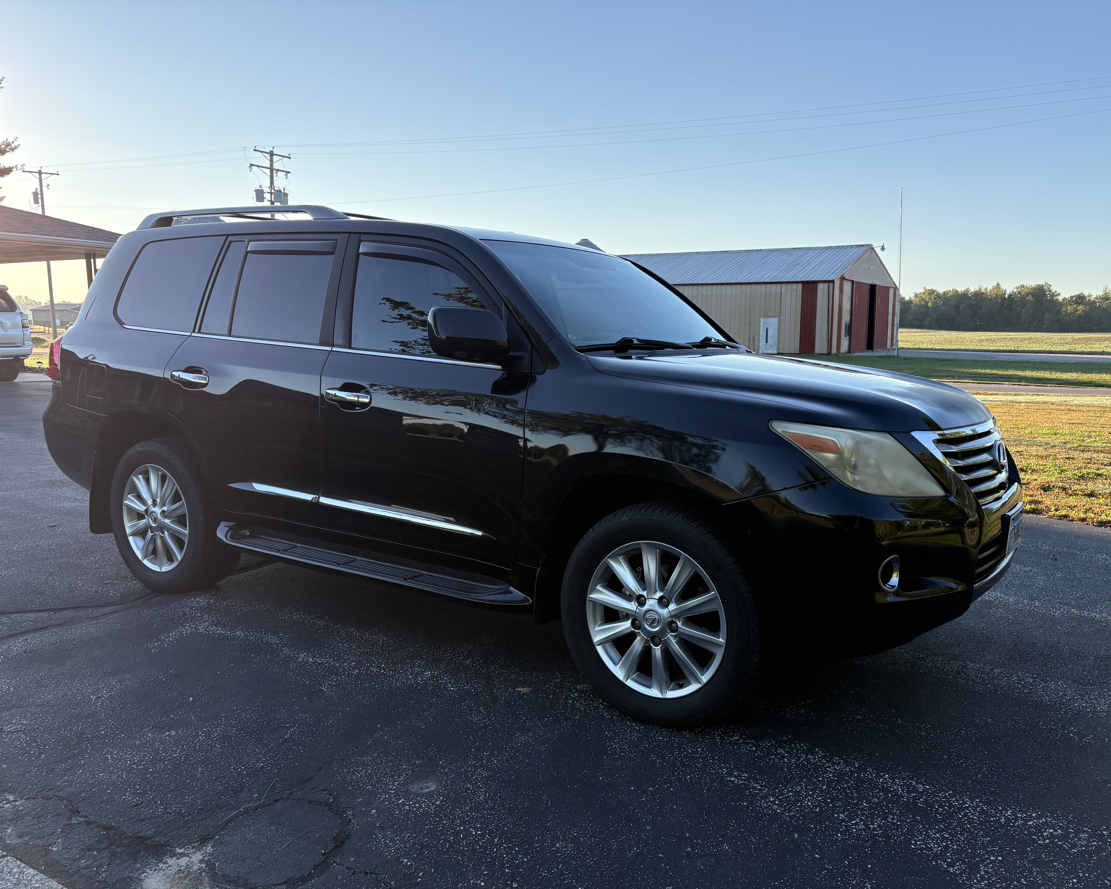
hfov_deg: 62.1
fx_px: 921
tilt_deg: -8.4
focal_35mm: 28
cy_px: 457
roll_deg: +0.0
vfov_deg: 51.5
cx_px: 600
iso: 64
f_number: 1.6
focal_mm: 5.96
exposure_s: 1/1239
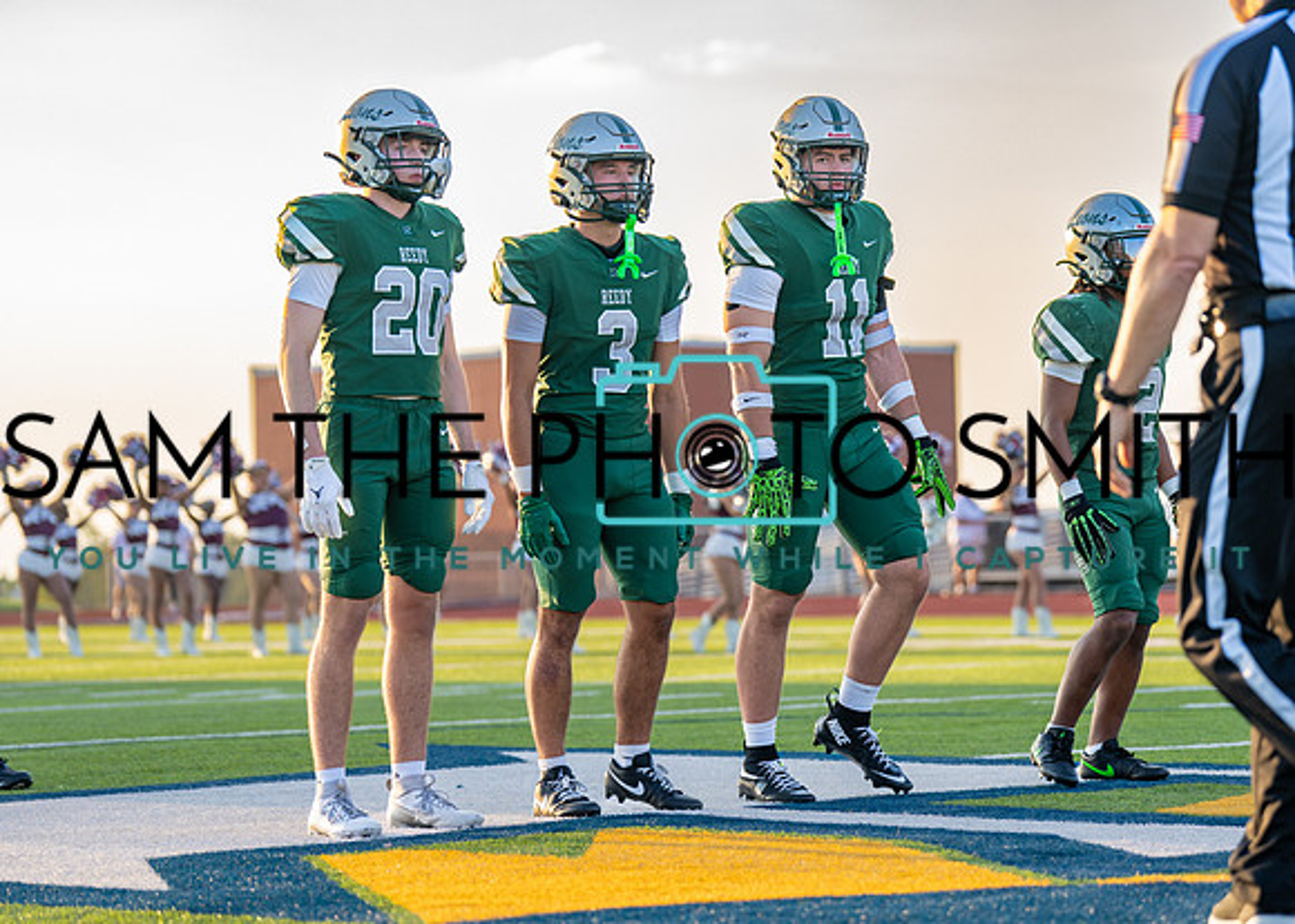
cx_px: 718
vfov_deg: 12.1
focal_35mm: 119
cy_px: 422
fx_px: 4367
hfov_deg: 16.9
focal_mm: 100
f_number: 2.8
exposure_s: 1/500
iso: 160
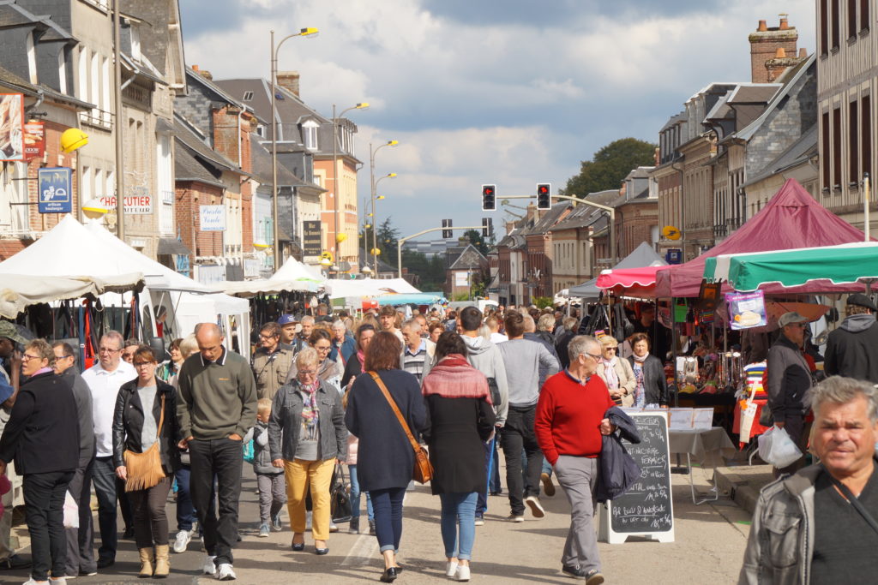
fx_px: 2561
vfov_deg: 13.0
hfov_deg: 19.5
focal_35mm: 105
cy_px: 292
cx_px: 439
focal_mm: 70
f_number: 9
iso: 100
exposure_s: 1/160
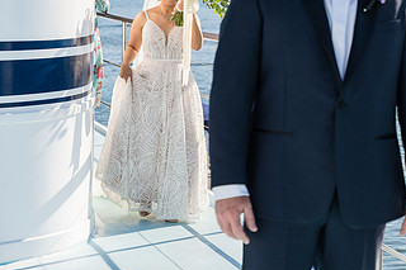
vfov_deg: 13.0
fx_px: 1184
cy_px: 63
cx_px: 367
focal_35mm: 105
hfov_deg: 19.1
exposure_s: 1/2500
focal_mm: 57.9
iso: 320
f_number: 4.5
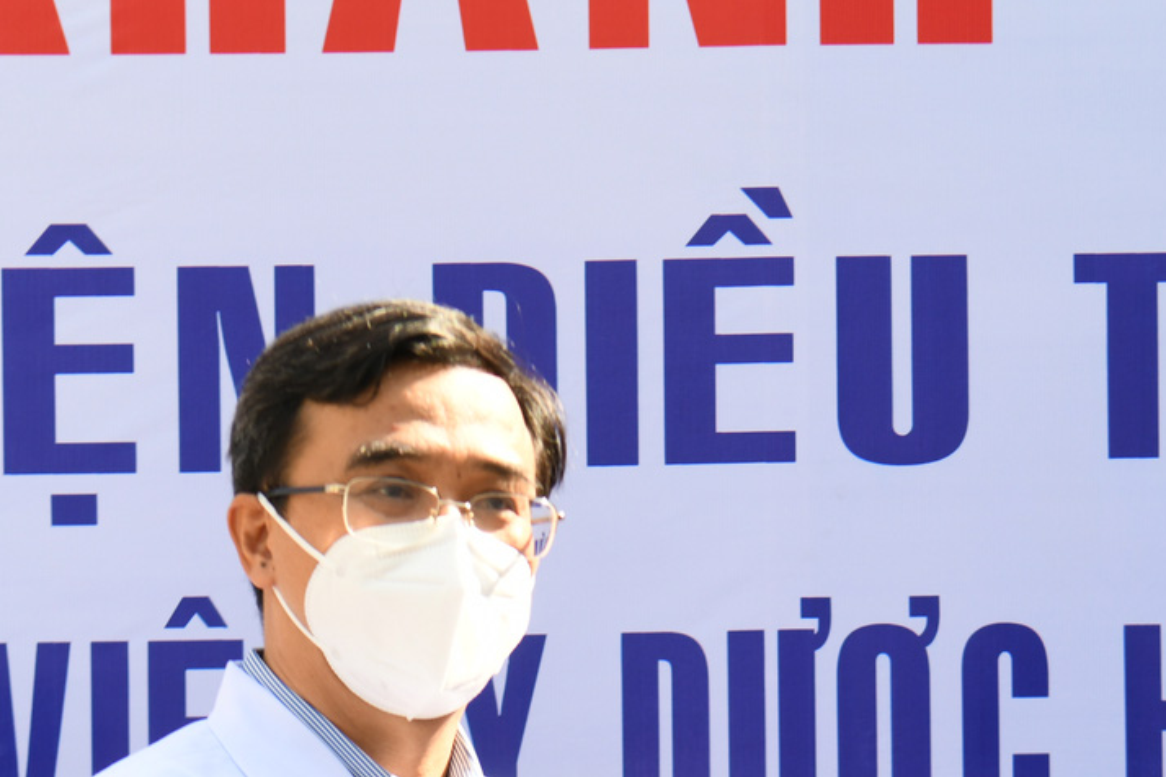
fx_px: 4987
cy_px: 859
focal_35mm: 154
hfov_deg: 13.3
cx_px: 758
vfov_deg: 8.8
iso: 320
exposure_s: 1/500
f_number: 5
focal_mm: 55
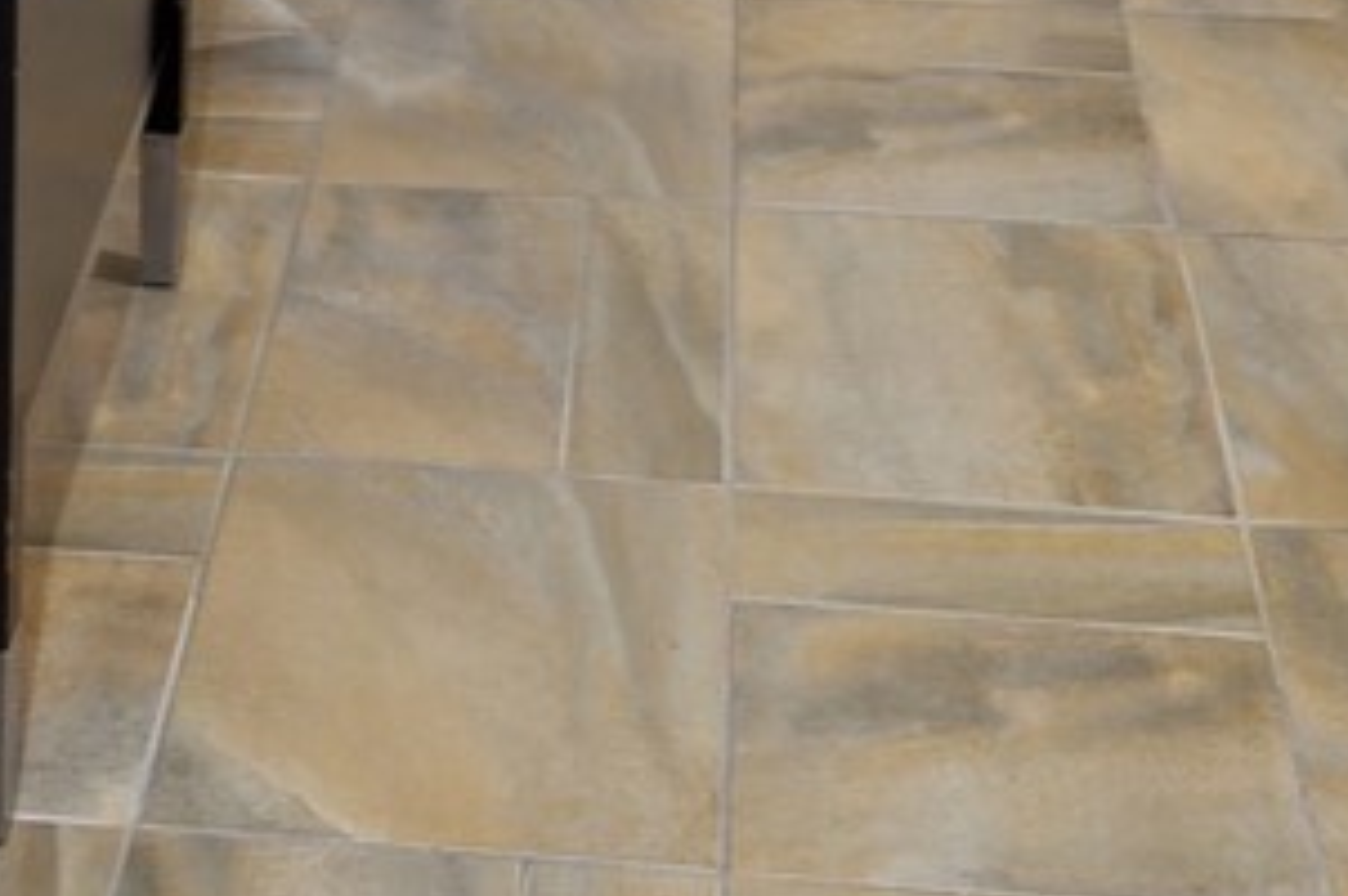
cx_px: 396
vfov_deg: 11.9
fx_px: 2955
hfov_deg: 25.5
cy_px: -1548
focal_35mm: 79
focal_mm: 14
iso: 200
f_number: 8
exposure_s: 1/6
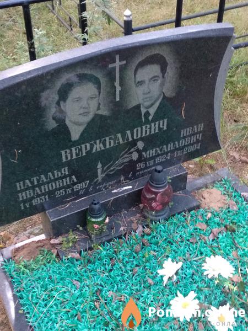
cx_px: 124
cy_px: 166
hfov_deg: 53.1
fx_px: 248
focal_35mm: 26
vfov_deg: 67.3
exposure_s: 1/24
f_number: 2.2
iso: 640
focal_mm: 3.81
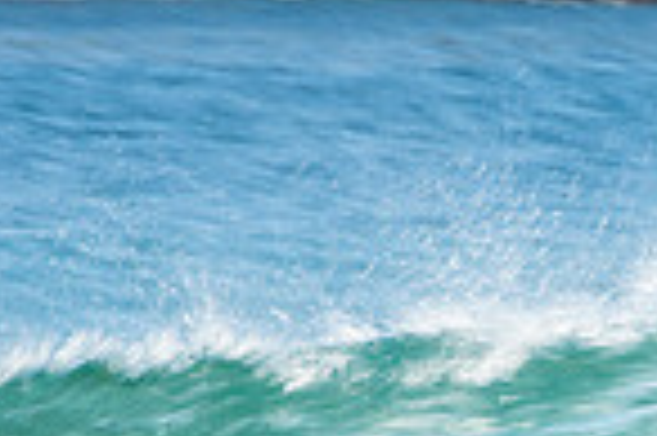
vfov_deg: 0.6
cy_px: 636
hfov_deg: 0.9
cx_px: 886
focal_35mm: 2388
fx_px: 43532
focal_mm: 400
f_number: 18
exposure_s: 1/30
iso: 100
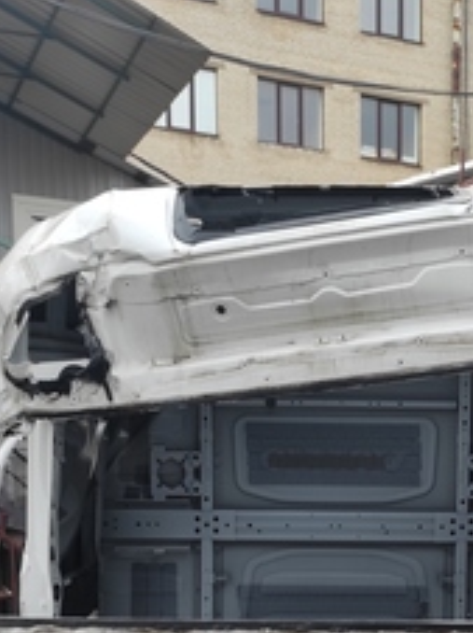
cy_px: 591
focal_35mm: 53
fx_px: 967
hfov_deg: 27.0
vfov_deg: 33.9
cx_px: 368
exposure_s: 1/103
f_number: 1.89
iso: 100
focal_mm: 5.43
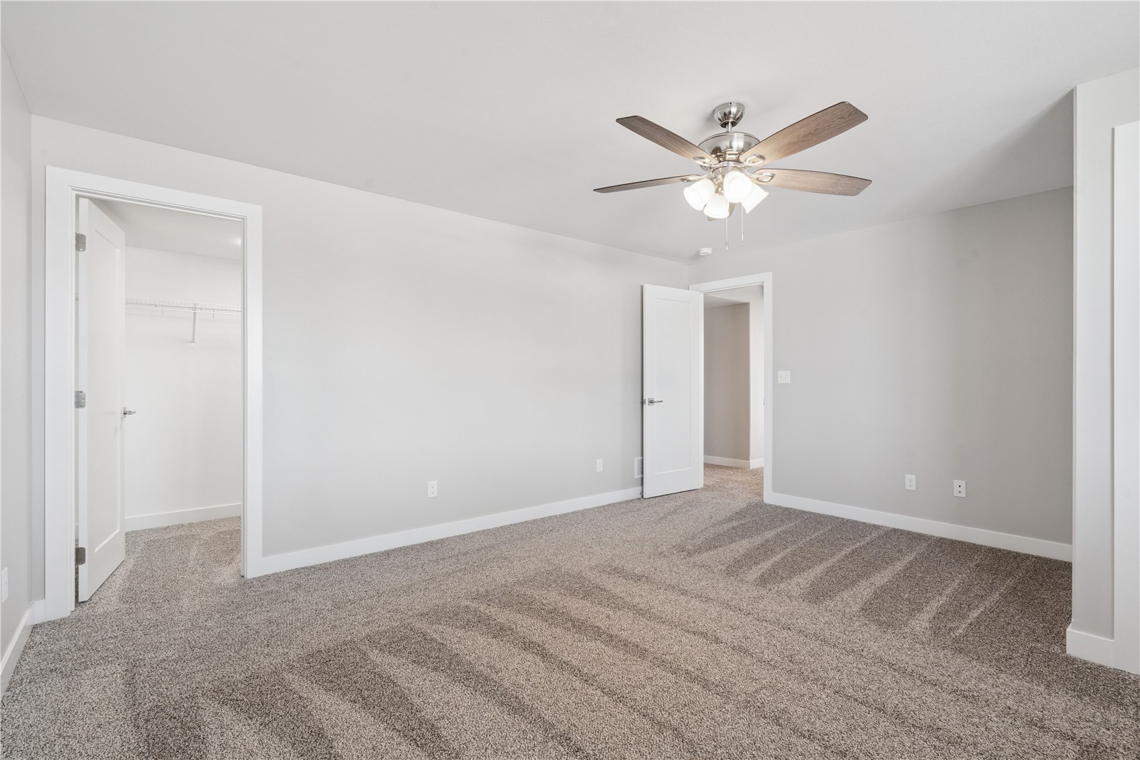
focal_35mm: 16
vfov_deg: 73.7
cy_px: 380
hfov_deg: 96.7
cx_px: 570
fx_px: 507
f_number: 10
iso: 400
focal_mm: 16
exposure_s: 1/8
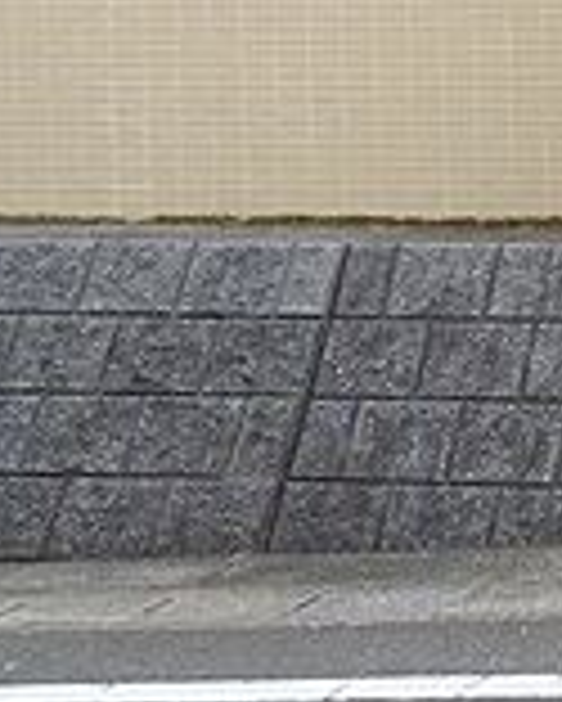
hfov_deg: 14.1
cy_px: 104
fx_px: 1662
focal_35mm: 80
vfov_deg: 23.4
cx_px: 1295
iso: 100
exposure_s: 1/160
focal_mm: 3.58
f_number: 2.8
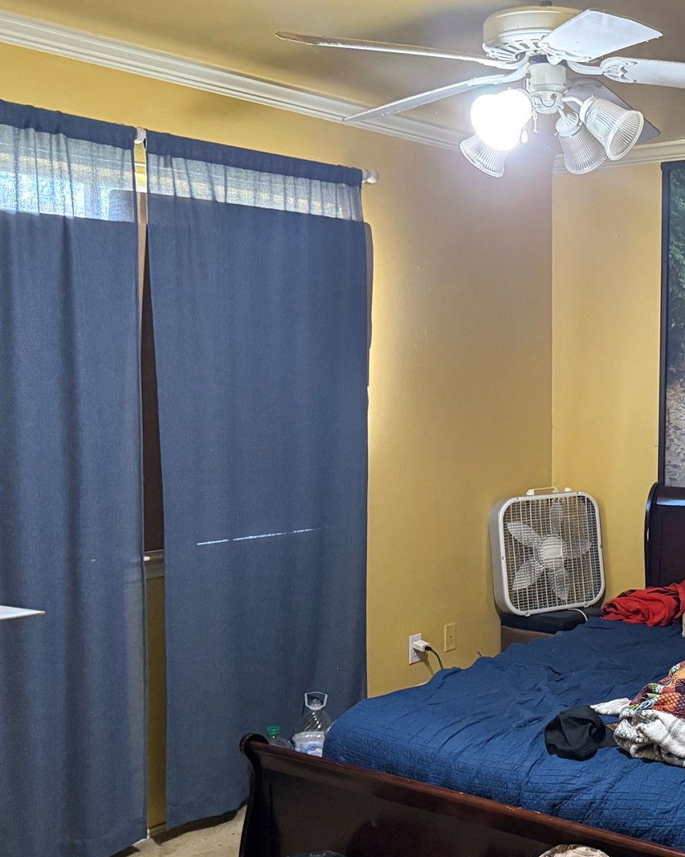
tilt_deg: -5.0
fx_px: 1140
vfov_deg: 41.1
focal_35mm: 45
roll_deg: -0.2
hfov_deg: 31.8
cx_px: 619
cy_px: 476
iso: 1000
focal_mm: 6.76
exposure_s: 1/40
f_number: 1.78
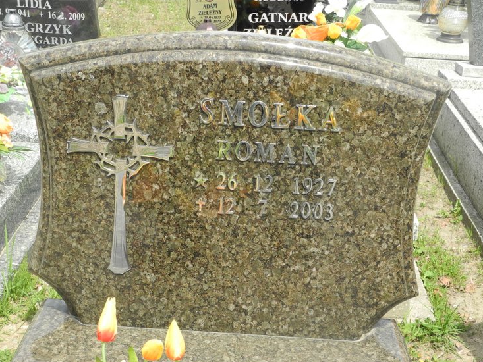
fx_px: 837
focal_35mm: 60
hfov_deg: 32.2
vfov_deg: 24.4
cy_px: 186
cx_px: 239
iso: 100
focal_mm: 11.8
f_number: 3.5
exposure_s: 1/400
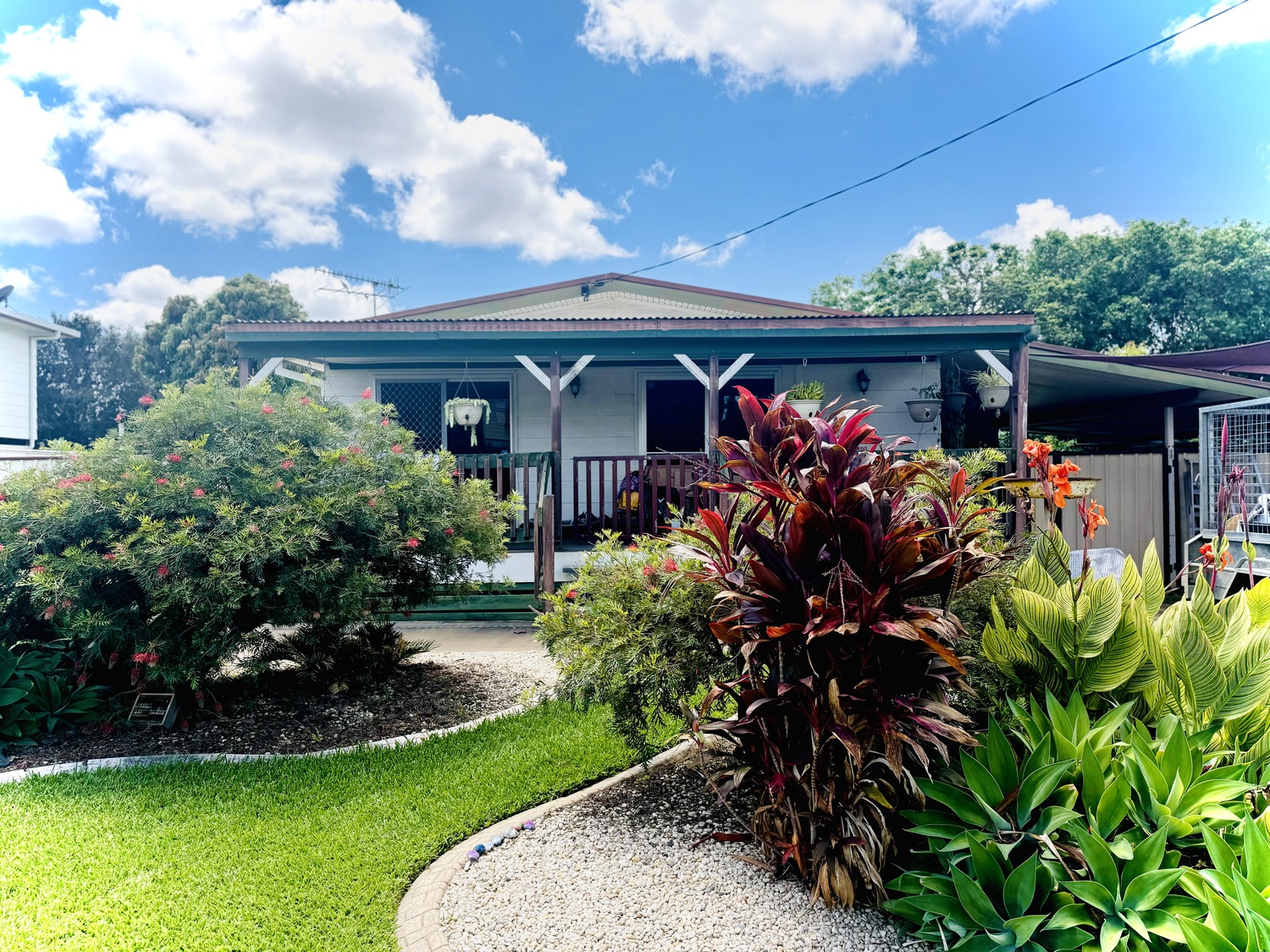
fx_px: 881
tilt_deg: +0.4
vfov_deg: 56.8
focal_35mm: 24
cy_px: 476
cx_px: 635
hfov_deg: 71.6
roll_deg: +0.8
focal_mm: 6.76
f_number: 1.78
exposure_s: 1/2833
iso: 80
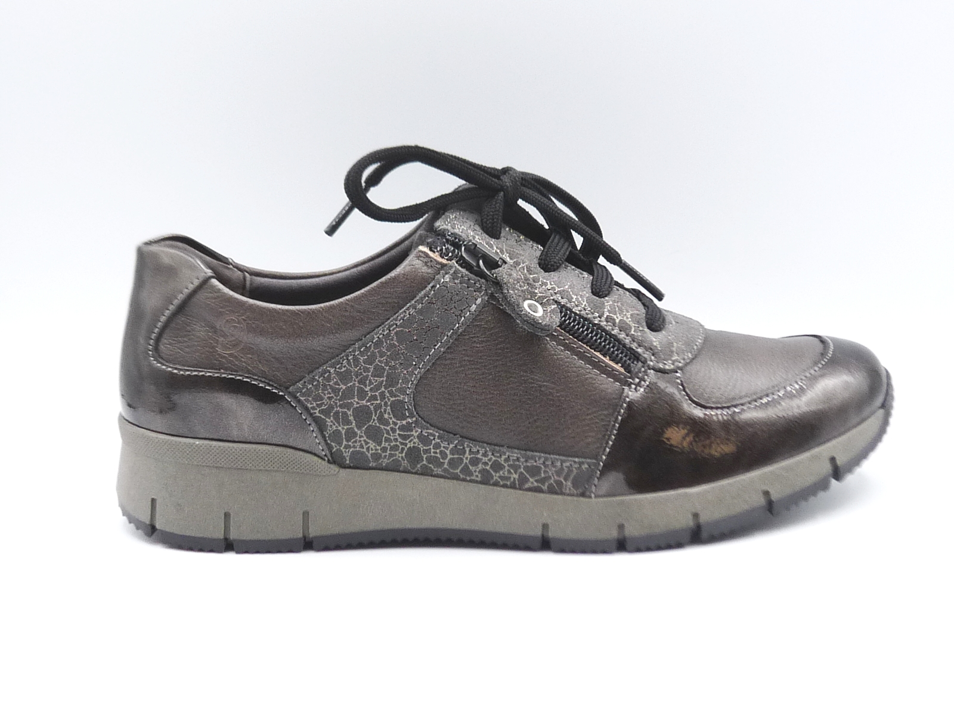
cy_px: 358
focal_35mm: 48
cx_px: 477
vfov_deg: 30.3
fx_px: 1323
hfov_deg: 39.7
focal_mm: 4.8
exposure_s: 1/125
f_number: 3.6
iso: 100
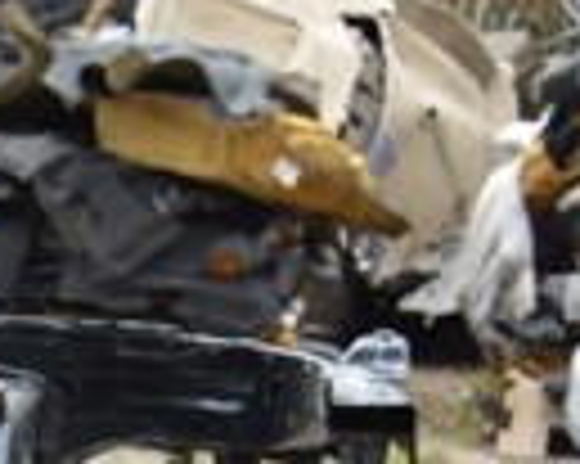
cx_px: -710
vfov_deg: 9.1
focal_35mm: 160
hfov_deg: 10.7
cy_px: 917
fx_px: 2750
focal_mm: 23
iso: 140
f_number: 5.6
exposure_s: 1/125
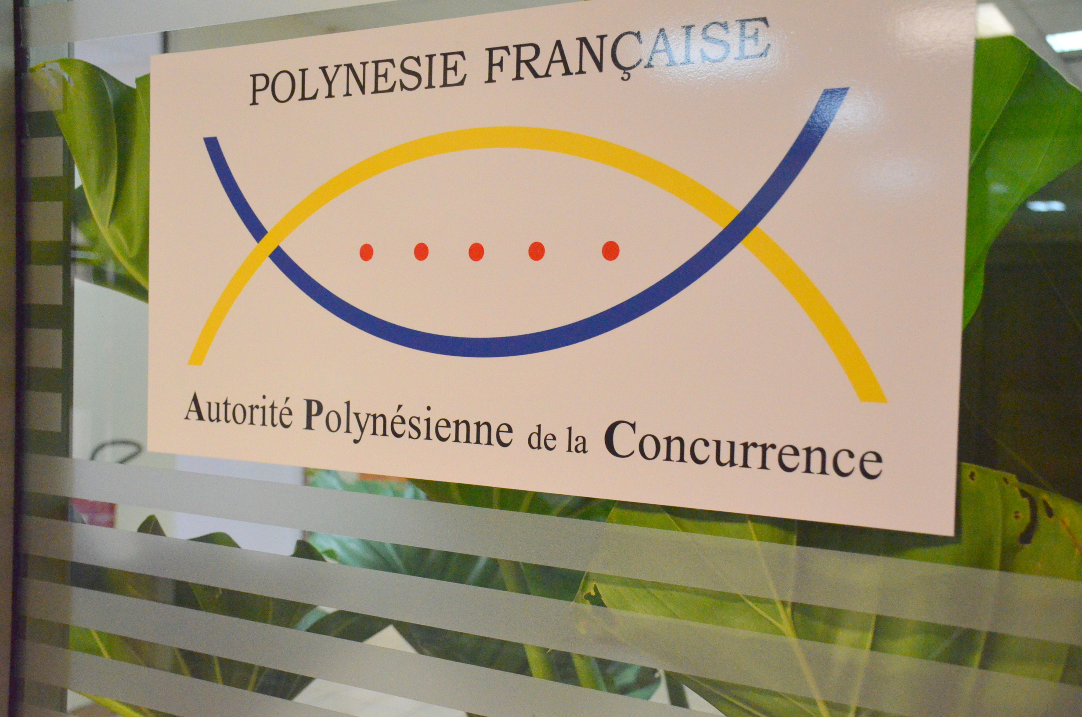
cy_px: 358
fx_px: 1215
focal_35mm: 40
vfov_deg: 32.9
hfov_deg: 48.0
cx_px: 541
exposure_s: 1/125
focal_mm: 27
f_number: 5.6
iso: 5000
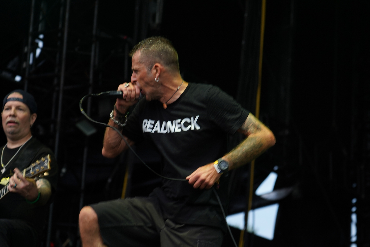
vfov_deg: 12.2
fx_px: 1151
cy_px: 139
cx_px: 209
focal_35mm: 112
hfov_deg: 18.3
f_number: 4
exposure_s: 1/100
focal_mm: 95
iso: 200
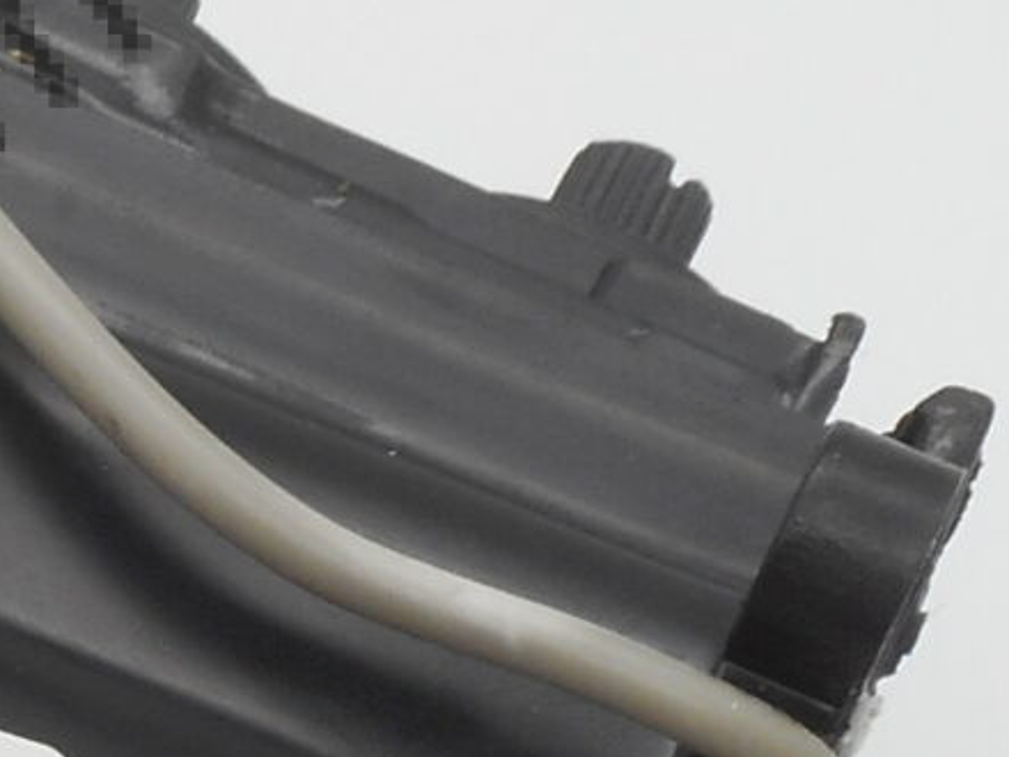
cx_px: -1433
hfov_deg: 5.6
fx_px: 9998
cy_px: 1282
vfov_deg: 4.3
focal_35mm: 343
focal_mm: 10.5
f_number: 5.1
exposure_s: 1/60
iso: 80
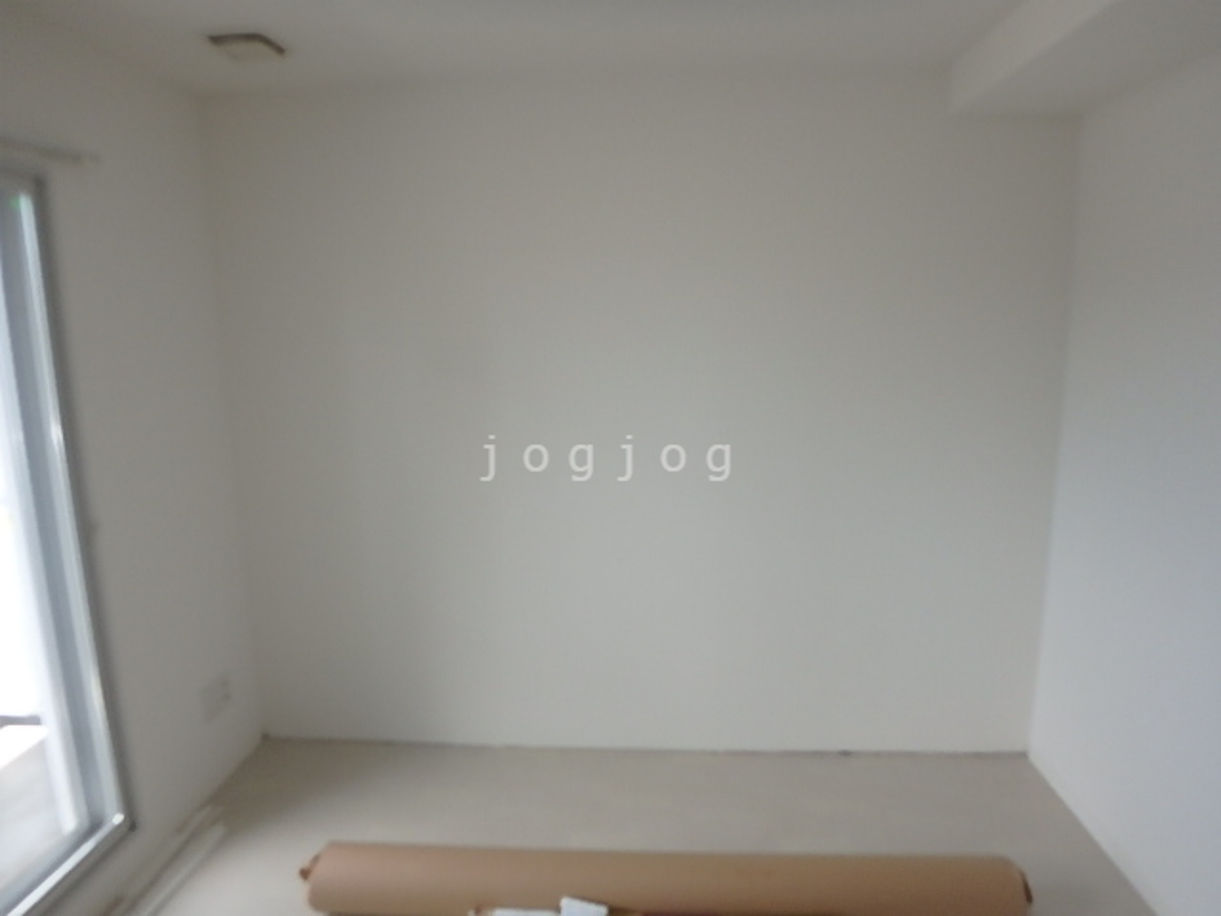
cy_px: 458
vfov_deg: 63.4
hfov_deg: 79.0
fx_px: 741
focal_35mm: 21
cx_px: 610
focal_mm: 3.7
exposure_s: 1/100
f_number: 3.5
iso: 125
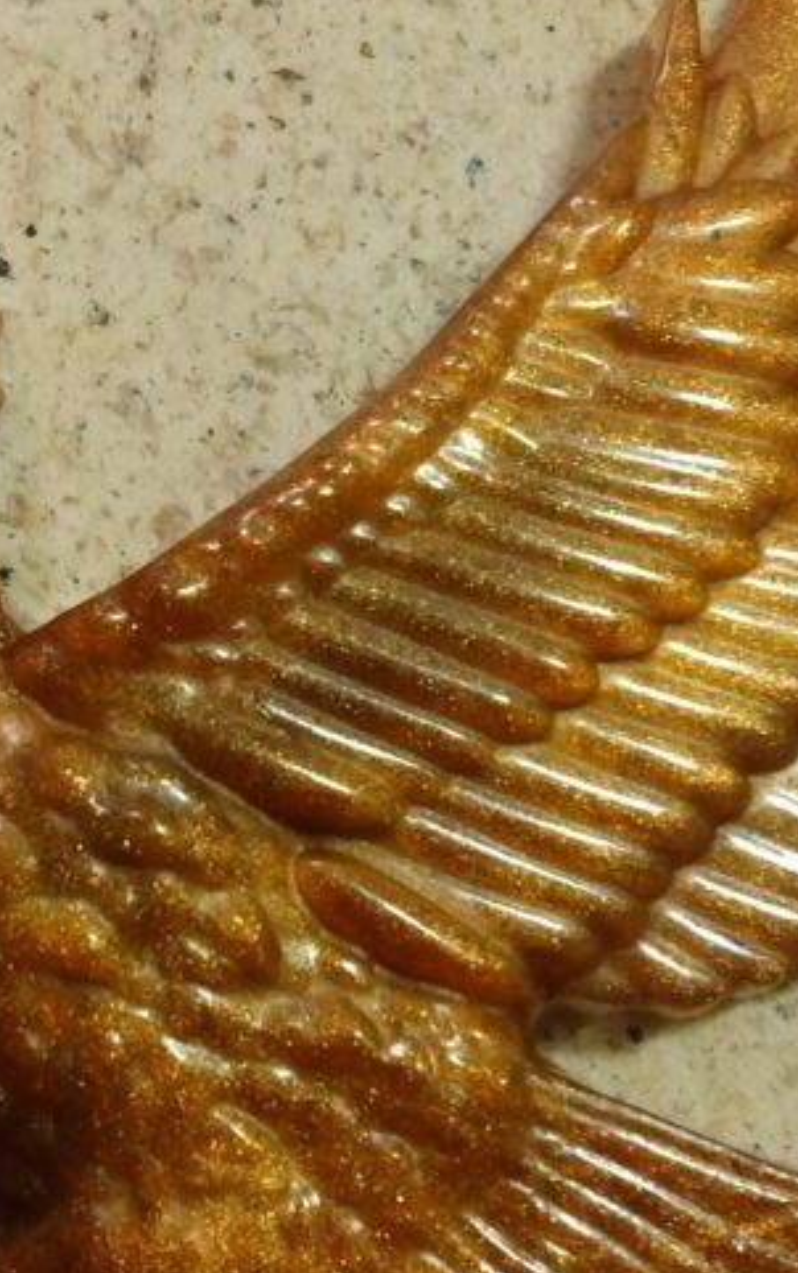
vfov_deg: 44.3
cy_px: 623
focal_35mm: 45
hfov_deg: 28.5
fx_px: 1563
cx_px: 270
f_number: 2
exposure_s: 1/30
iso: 716
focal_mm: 3.54
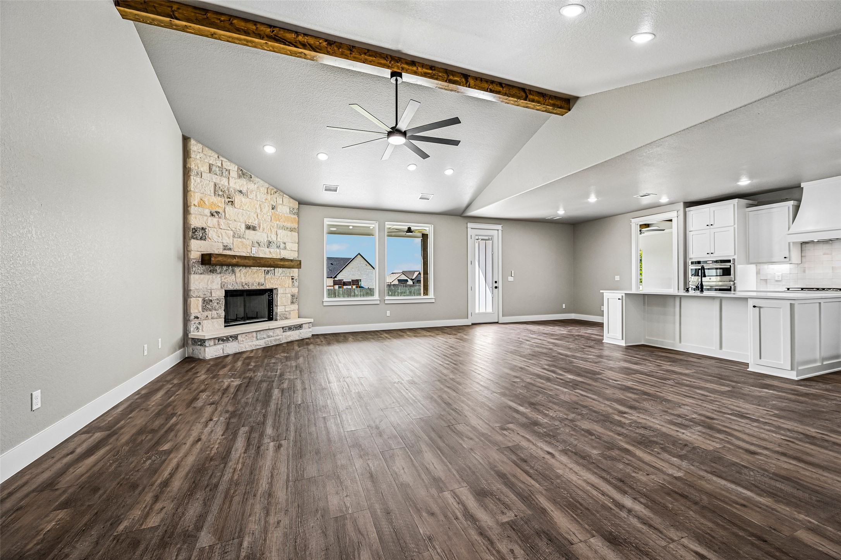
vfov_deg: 81.2
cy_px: 280
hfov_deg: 104.3
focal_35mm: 14
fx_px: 327
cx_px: 420
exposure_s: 1/15
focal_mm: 14
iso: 110
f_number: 8
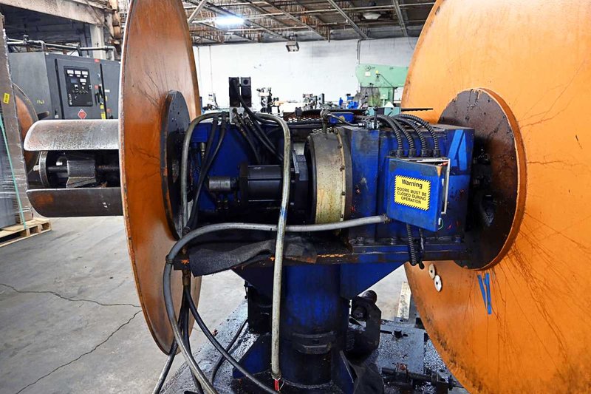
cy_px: 197
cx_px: 296
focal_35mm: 24
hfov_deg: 73.8
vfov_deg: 53.1
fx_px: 394
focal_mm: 16
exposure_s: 1/60
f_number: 3.5
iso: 3600
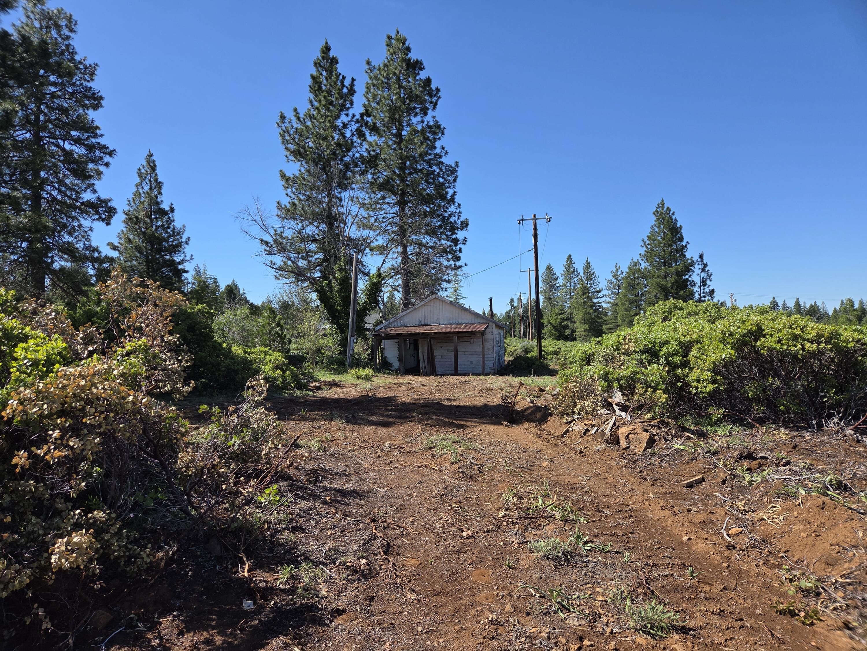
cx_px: 434
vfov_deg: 58.9
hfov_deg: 73.9
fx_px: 576
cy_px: 326
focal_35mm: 23
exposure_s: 1/3493
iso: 80
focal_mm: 5.4
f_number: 1.8
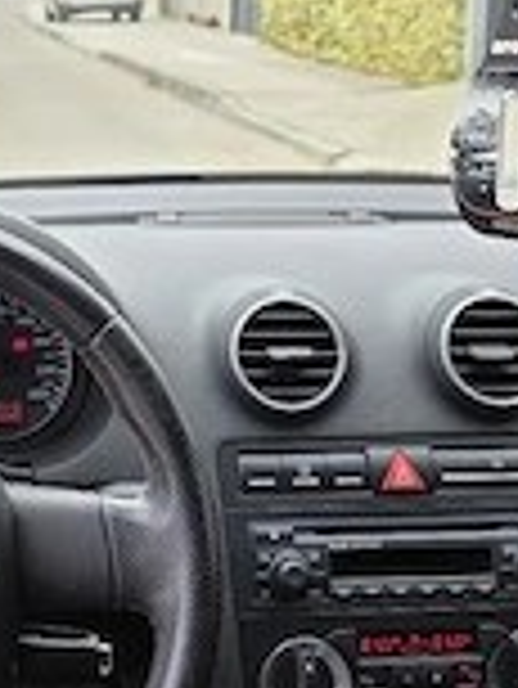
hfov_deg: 23.7
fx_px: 1195
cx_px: 32
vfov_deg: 31.7
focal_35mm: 60
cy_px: 189
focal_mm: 6.3
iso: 32
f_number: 1.7
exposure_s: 1/370
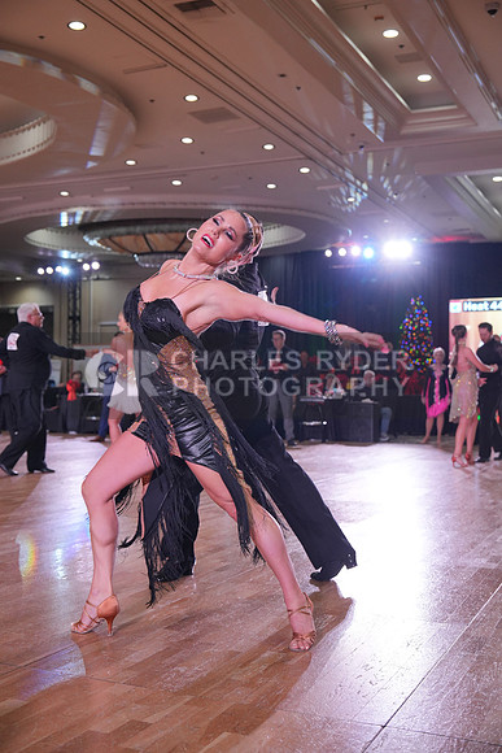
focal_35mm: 43
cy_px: 376
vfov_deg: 45.4
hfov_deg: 31.2
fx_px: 899
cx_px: 251
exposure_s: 1/500
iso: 1600
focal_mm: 43
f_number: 4
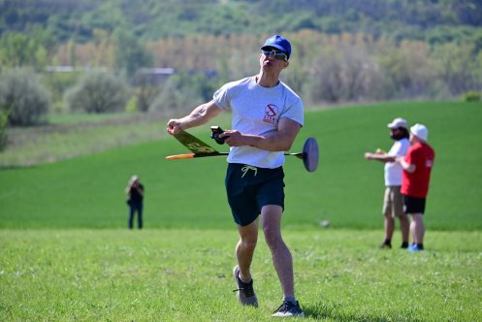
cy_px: 161
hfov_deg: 10.3
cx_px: 241
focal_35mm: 200
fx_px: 2679
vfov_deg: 6.9
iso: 800
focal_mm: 200
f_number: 5.6
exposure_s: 1/3200
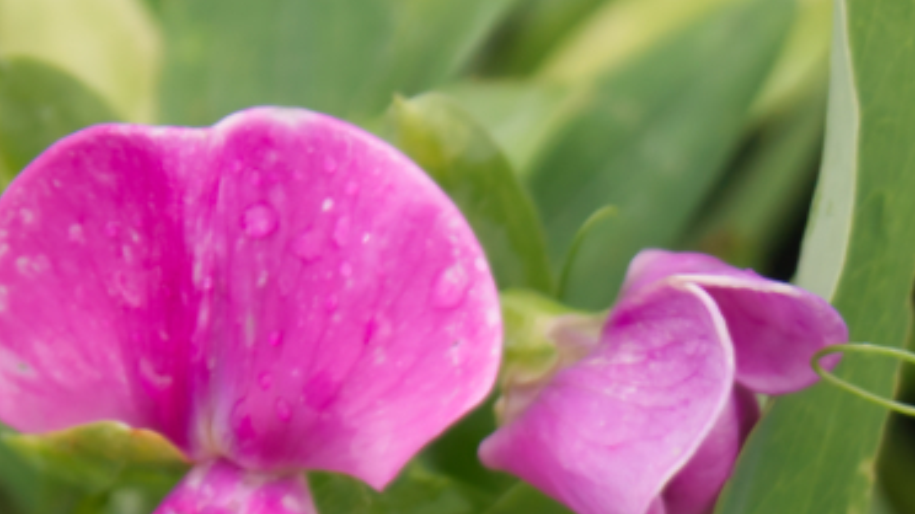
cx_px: 686
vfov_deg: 4.3
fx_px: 6760
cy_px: 659
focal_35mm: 279
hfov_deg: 7.7
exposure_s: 1/500
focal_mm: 55
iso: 500
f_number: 5.6
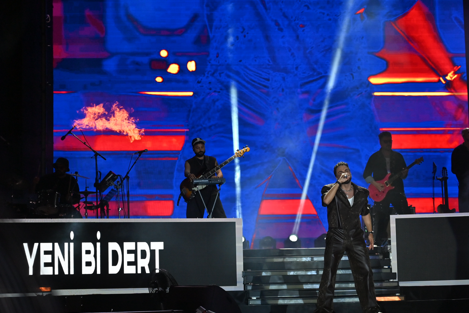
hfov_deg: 20.7
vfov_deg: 14.0
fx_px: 1276
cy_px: 154
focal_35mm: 98
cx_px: 325
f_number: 4
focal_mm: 70
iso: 640
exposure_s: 1/320
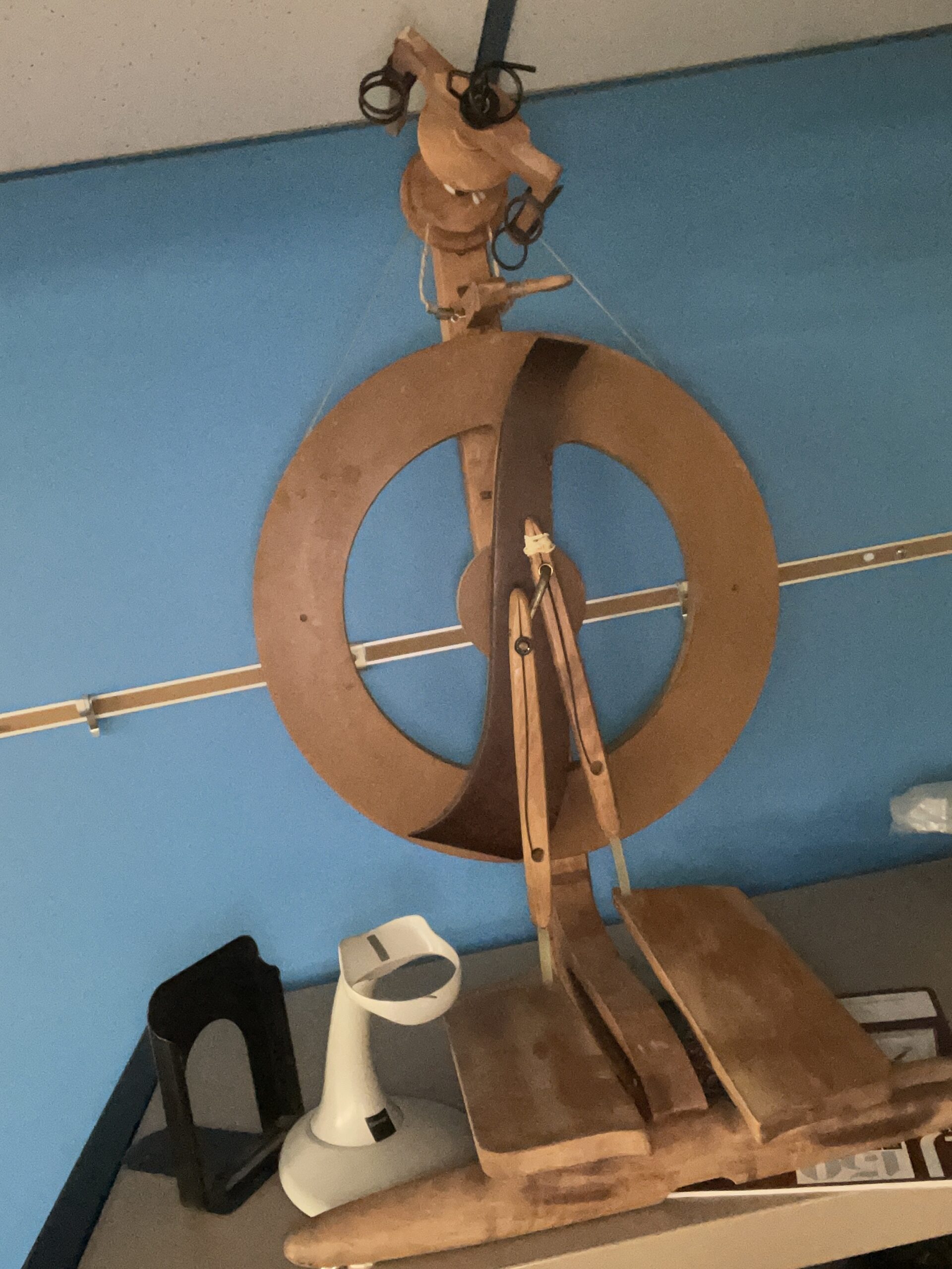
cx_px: 476
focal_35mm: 30
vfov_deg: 60.0
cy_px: 634
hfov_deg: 46.8
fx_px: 1100
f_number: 2.2
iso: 640
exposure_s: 1/26
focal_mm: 2.71
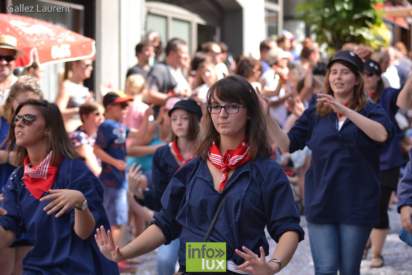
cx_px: 206
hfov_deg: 17.1
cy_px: 138
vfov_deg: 11.4
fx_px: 1373
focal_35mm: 120
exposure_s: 1/400
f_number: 2.8
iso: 100
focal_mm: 80
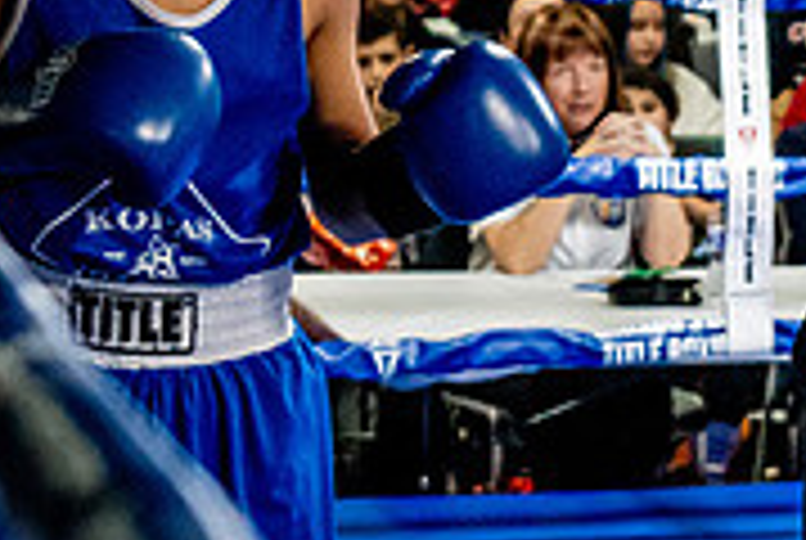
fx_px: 3700
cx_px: 1252
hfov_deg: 11.8
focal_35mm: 165
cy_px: 281
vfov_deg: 8.4
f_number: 2.8
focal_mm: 34
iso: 5000
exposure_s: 1/800
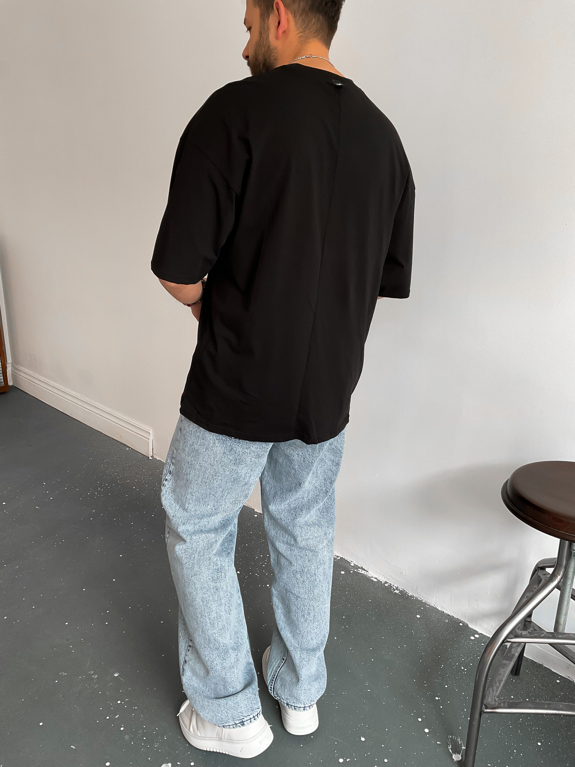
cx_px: 288
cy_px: 384
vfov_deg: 61.7
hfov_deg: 48.2
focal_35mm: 29
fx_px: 642
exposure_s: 1/120
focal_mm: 3
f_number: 1.8
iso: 50
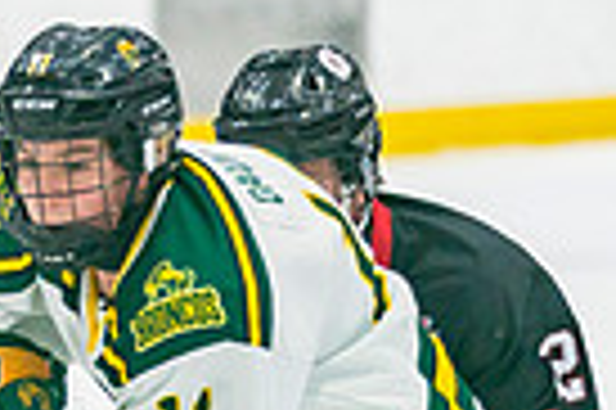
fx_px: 12681
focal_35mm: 742
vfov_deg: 1.8
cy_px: 461
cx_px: -139
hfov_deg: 2.8
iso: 400
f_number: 2.8
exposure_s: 1/640
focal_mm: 135
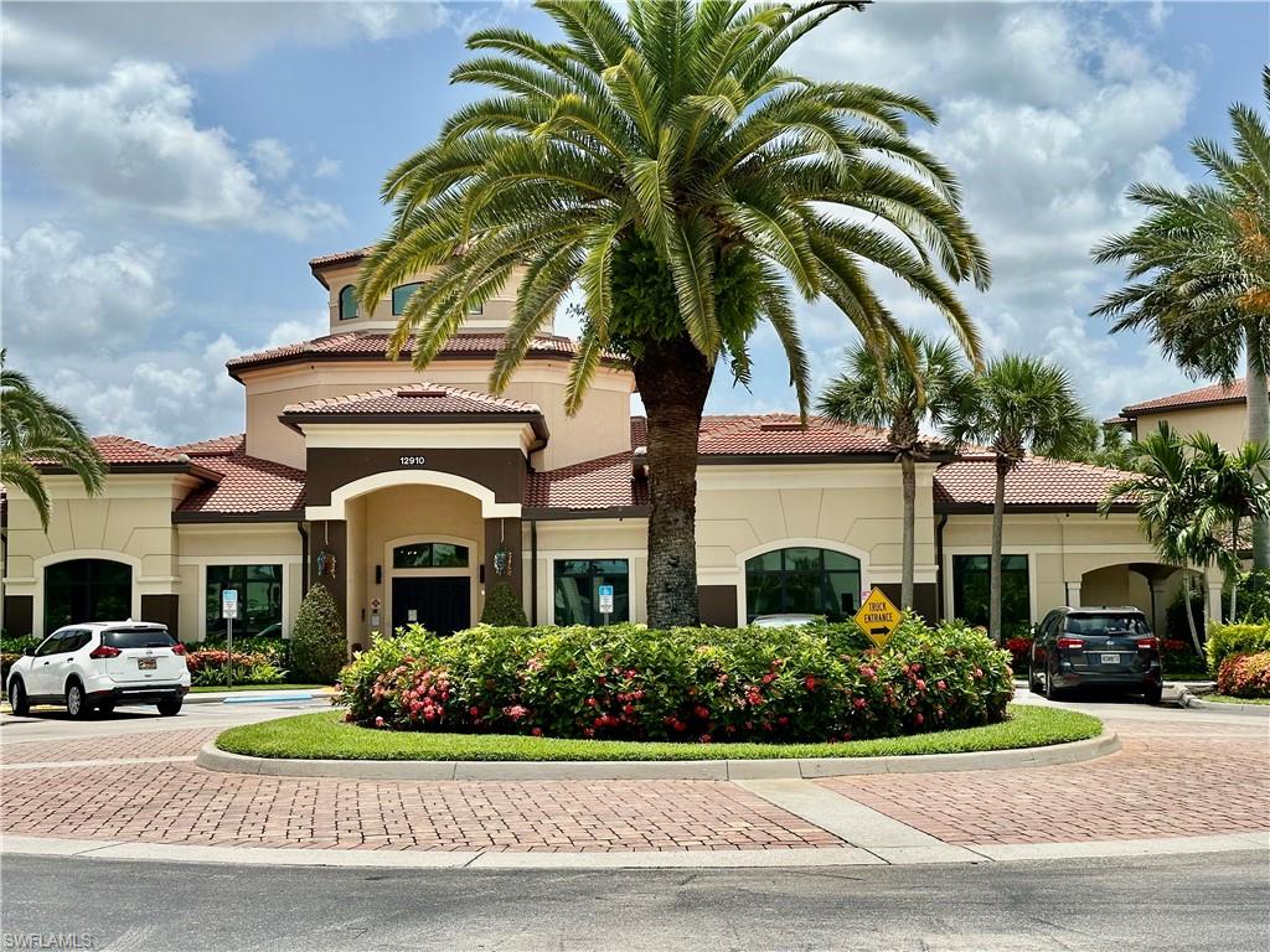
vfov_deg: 30.3
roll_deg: +0.4
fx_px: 1761
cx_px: 635
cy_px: 476
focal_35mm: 48
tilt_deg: +5.0
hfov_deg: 39.7
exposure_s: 1/5000
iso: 64
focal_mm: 6.86
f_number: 1.78
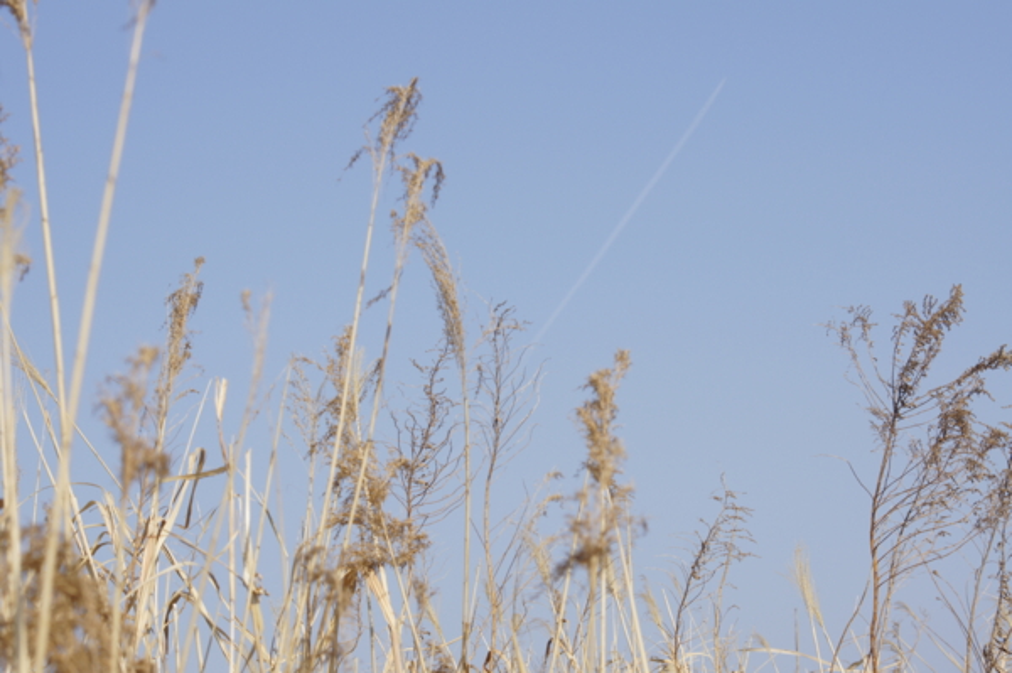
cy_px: 336
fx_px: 2949
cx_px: 506
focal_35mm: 105
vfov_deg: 13.0
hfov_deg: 19.5
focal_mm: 70
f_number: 11
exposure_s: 1/500
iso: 200
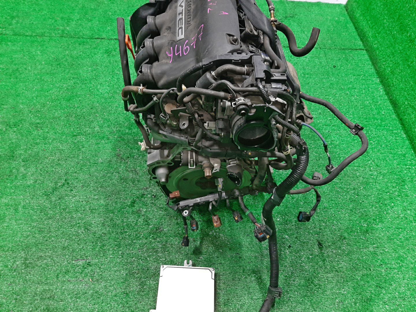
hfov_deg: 67.3
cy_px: 156
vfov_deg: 53.1
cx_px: 208
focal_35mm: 26
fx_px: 312
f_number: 1.7
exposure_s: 1/50
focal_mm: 3.93
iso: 175
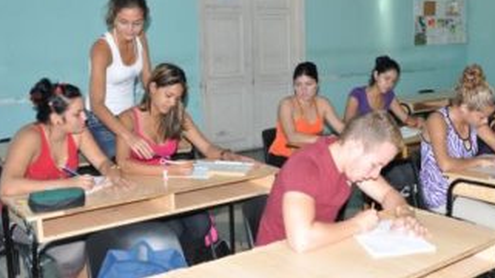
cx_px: 310
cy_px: 119
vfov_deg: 27.0
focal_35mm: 44
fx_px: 577
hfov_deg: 46.0
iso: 400
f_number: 6.3
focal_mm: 22
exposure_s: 1/200
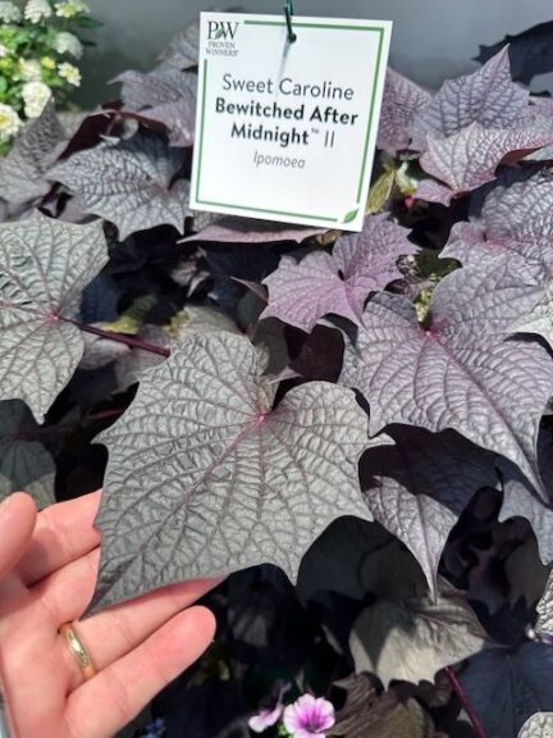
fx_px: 511
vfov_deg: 71.6
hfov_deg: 56.8
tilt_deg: -46.2
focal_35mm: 24
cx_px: 276
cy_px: 369
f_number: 1.78
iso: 160
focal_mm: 6.86
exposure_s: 1/120
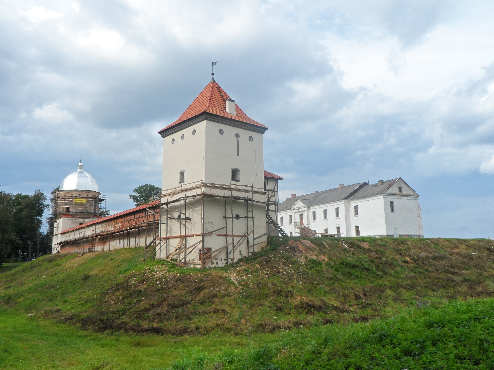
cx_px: 247
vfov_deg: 49.7
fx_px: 400
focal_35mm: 28
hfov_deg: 63.4
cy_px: 185
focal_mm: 4.9
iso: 80
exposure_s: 1/1000
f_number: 3.1
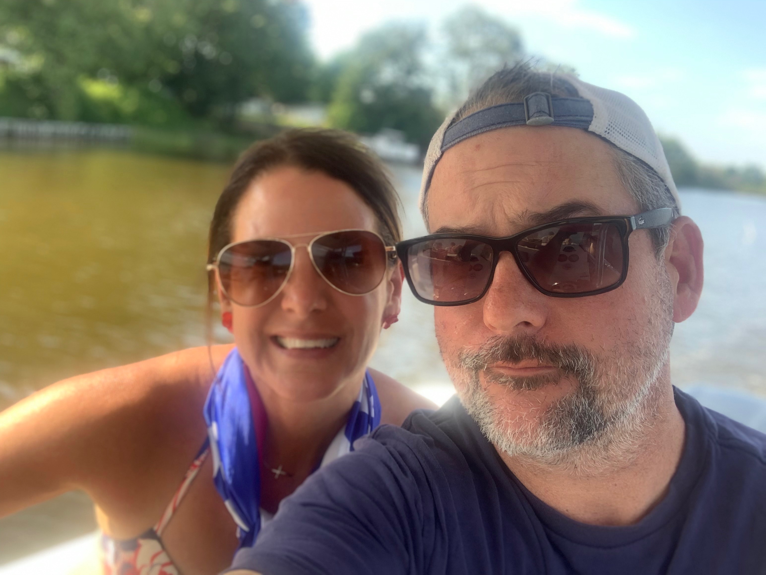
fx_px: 708
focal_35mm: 32
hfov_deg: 56.8
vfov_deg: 44.2
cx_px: 383
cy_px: 288
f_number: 2.2
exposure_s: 1/121
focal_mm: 2.87
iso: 20
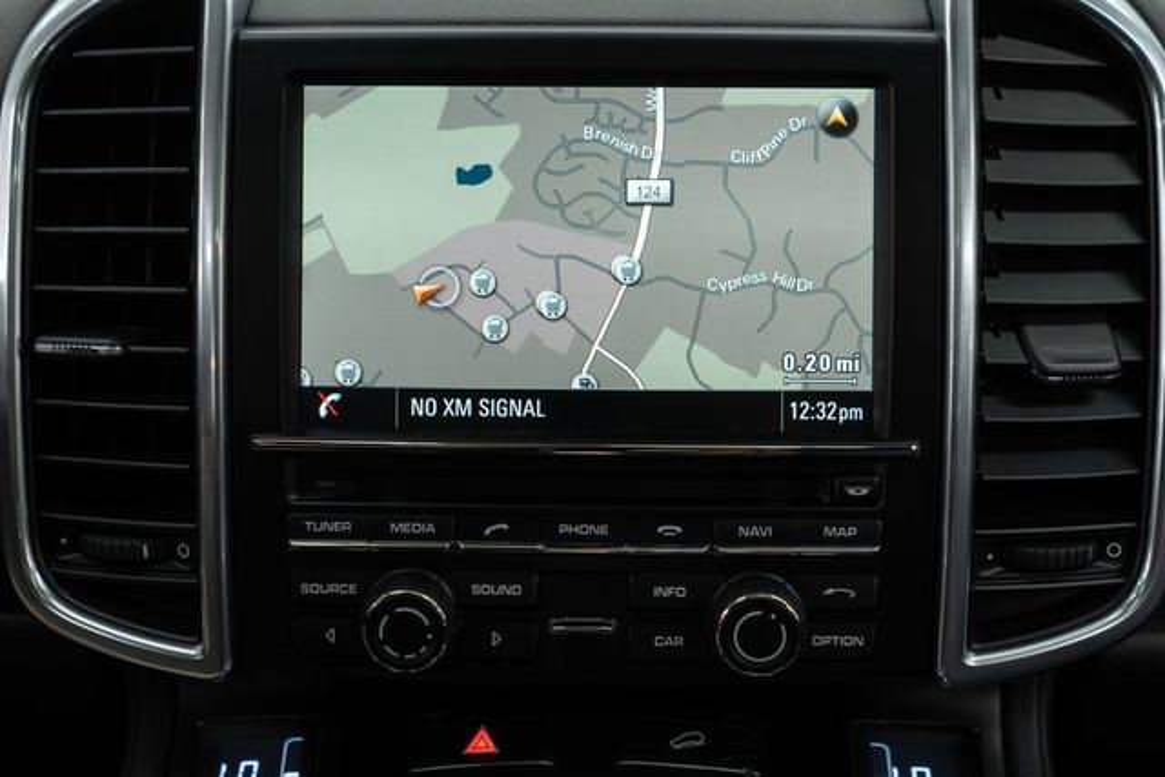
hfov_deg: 46.4
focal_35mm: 42
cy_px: 388
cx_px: 582
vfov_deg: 31.9
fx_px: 1359
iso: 400
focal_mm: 28
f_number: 3.2
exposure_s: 1/50
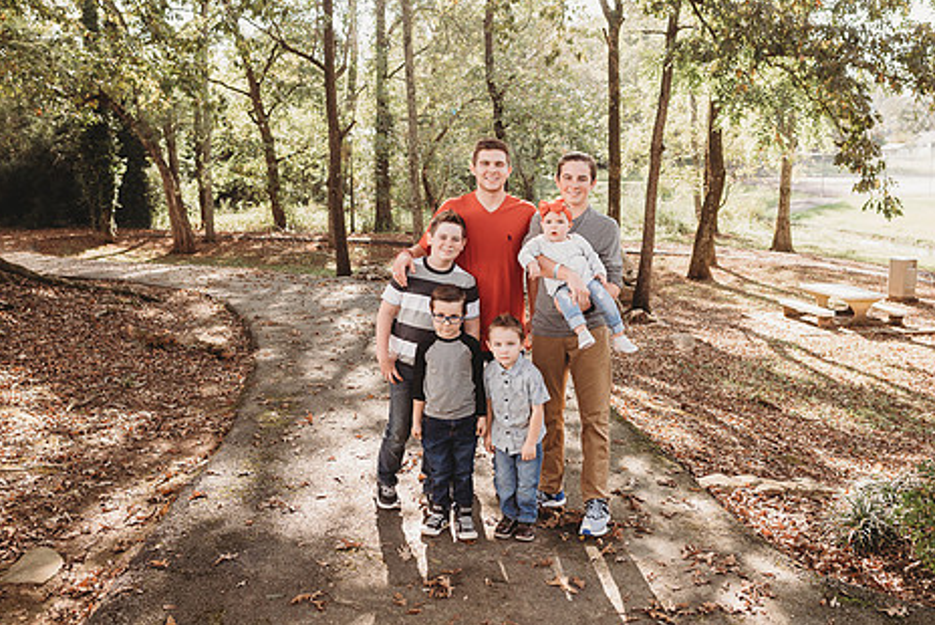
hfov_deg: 61.9
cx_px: 474
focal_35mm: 30
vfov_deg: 43.4
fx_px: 780
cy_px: 249
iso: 200
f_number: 3.2
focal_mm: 24
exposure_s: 1/250
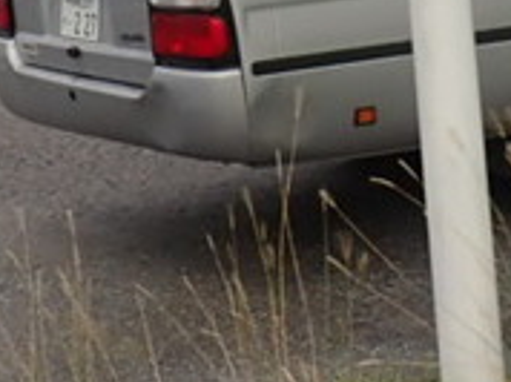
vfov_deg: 8.9
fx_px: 2123
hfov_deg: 13.7
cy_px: -661
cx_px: 152
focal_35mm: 144
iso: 100
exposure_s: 1/250
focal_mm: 4.5
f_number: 2.8
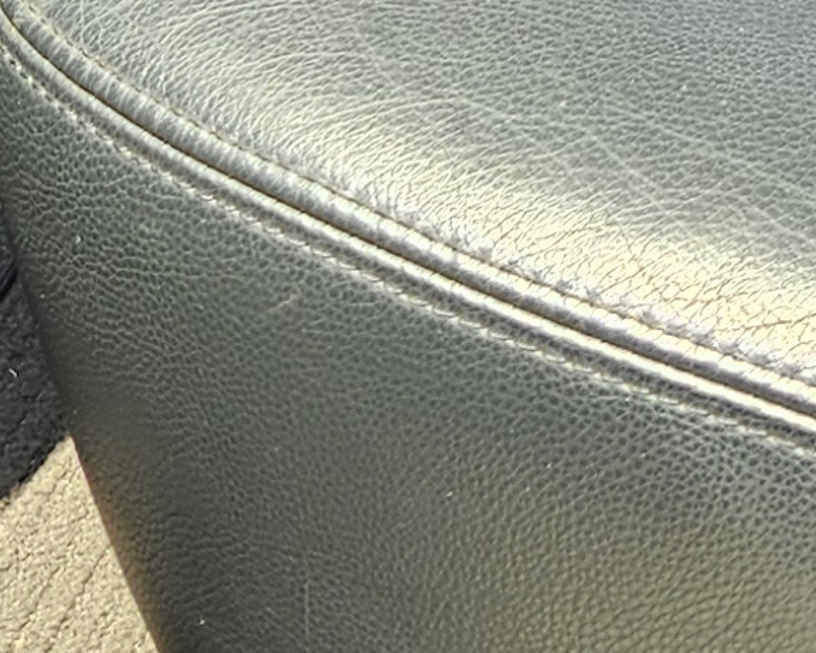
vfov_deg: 8.3
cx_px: 1504
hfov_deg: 11.4
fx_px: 3768
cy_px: -1370
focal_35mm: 156
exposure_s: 1/164
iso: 25
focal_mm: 5.4
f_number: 1.8
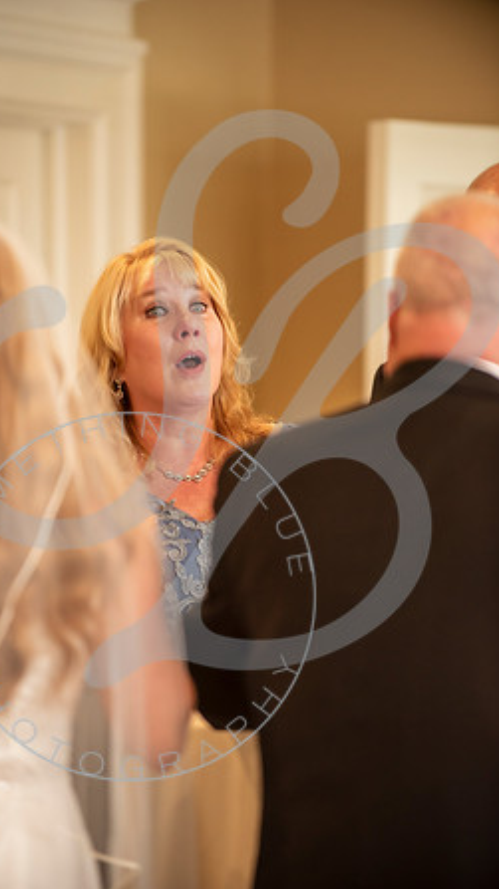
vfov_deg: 10.2
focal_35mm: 211
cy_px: 445
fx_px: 4970
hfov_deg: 5.7
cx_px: 221
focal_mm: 200
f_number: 2.8
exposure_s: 1/250
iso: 1000
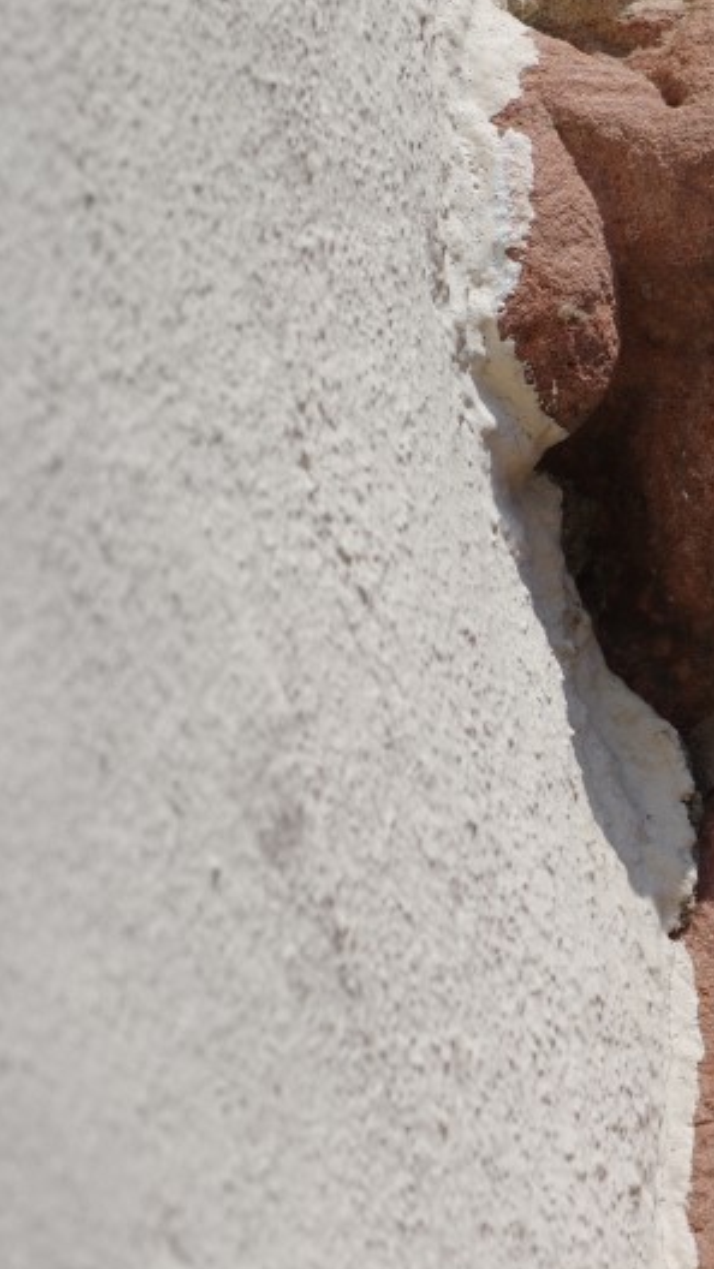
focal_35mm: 821
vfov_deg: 2.6
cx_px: 1281
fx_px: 27633
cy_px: 452
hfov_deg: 1.5
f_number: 7.1
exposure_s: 1/500
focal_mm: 230
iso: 100
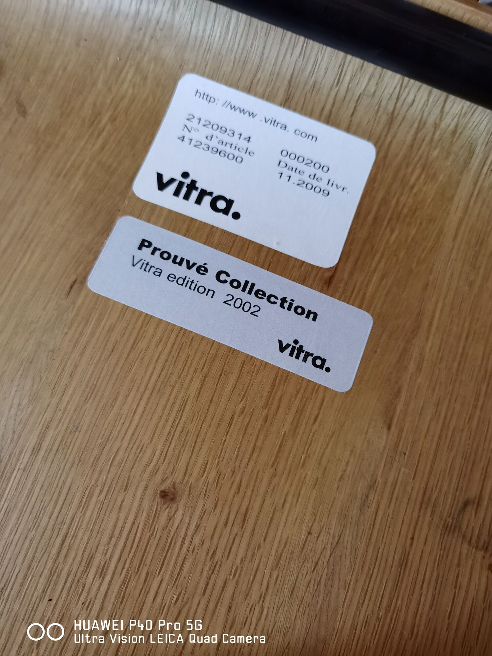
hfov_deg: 51.4
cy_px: 328
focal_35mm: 27
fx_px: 512
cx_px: 246
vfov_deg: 65.3
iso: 640
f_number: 1.9
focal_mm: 6.71
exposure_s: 1/20
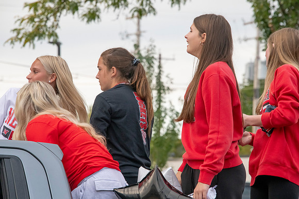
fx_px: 1911
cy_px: 100
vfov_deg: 6.0
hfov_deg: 8.9
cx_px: 150
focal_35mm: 230
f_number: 11
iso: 3200
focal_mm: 230
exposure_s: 1/800
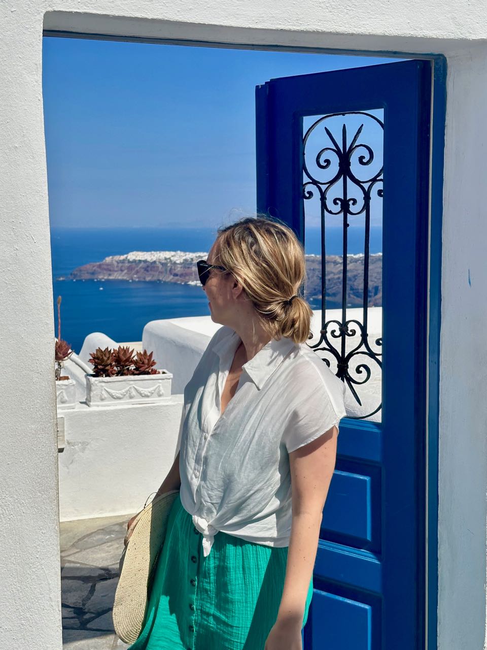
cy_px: 325
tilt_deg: -6.1
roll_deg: -1.4
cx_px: 244
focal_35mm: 48
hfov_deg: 30.3
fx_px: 900
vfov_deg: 39.7
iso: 64
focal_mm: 6.86
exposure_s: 1/8197
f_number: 1.78
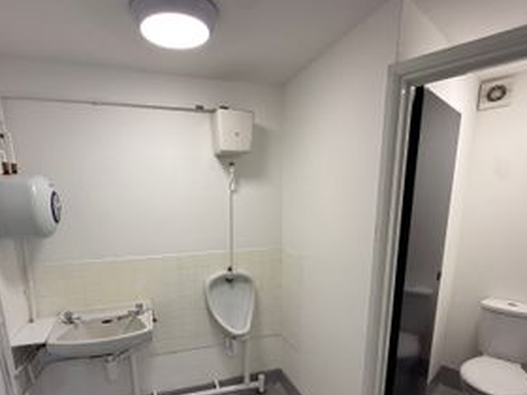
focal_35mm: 20
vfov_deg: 64.4
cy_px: 261
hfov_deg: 81.5
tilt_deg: -12.0
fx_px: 304
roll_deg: +1.2
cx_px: 237
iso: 100
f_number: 2.2
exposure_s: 1/99
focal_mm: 2.22
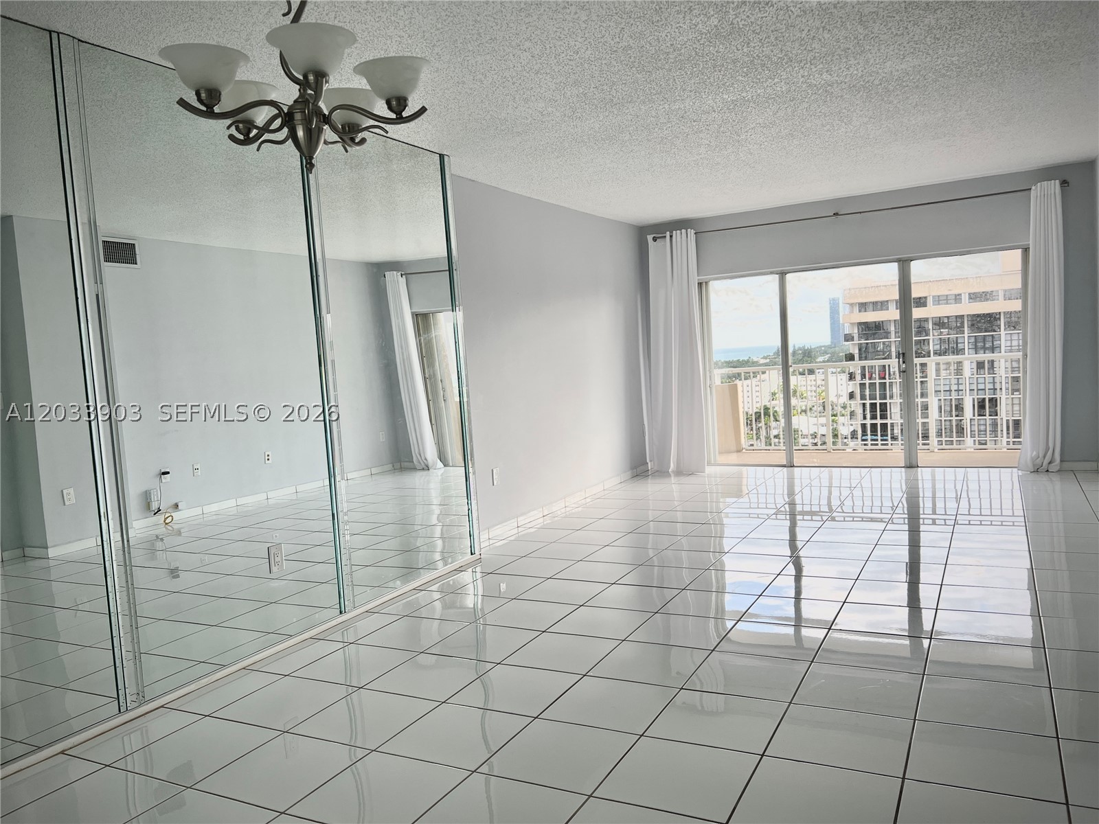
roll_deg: +3.9
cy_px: 412
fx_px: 825
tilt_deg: -5.5
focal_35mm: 26
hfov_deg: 67.3
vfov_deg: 53.1
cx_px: 550
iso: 50
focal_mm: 5.7
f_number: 1.5
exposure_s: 1/723
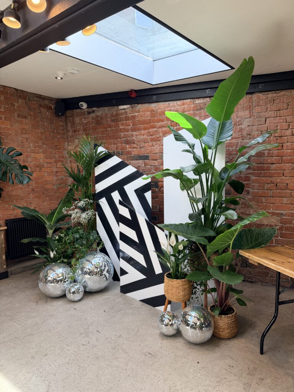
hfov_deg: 56.8
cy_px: 196
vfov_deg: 71.6
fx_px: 272
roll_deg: +0.5
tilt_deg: -4.3
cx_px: 147
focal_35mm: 24
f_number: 1.78
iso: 80
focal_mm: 6.76
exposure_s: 1/275
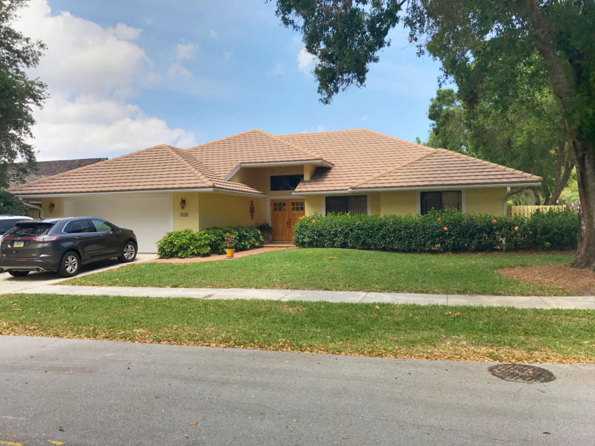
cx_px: 298
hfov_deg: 63.5
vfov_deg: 49.7
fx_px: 481
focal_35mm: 28
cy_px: 223
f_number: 1.8
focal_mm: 3.99
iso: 20
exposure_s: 1/4808
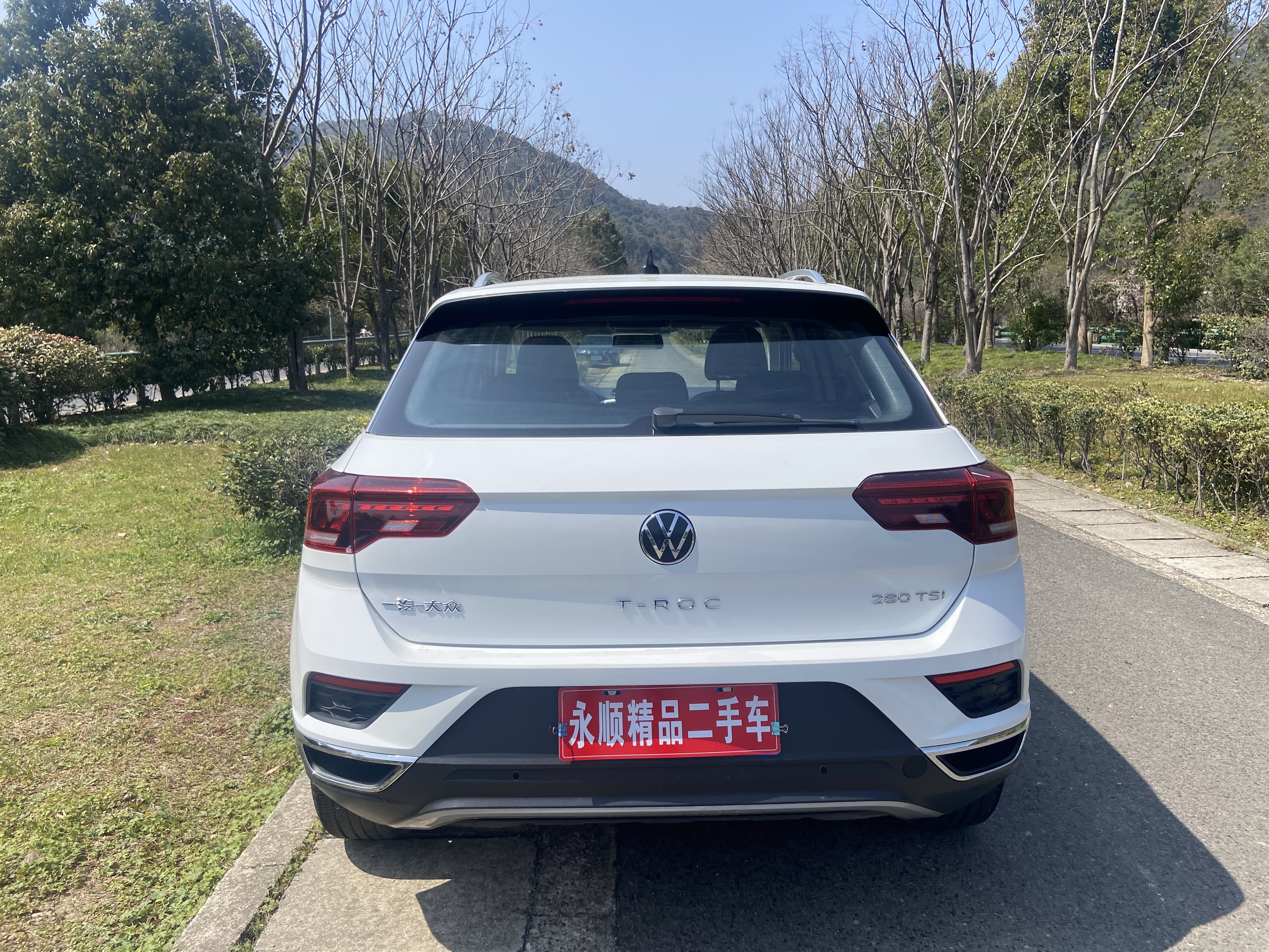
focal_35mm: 26
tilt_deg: -5.7
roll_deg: -0.1
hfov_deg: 67.3
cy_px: 476
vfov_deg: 53.1
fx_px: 953
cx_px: 634
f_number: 1.8
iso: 32
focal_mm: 4.25
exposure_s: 1/3125
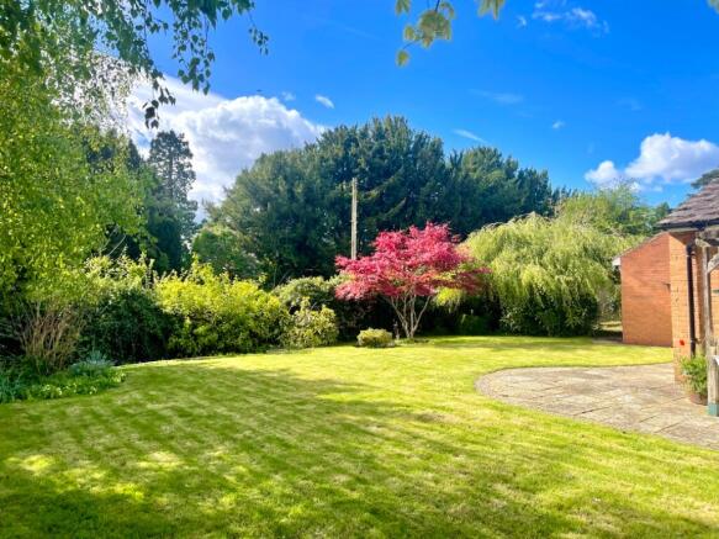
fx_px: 519
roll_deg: -0.5
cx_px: 360
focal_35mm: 25
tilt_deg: +2.0
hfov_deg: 69.4
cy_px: 270
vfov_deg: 54.9
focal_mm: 5.1
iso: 32
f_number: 1.6
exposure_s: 1/2012
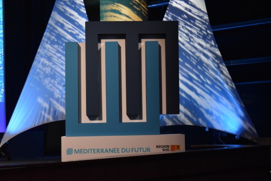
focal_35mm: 82
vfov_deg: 16.6
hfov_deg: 24.6
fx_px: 621
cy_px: 90
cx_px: 136
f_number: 5.6
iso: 4000
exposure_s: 1/125
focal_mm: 55
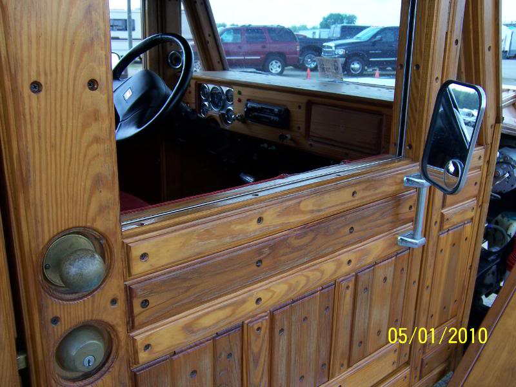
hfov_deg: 55.4
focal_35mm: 33
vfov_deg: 42.9
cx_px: 258
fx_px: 492
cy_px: 194
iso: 80
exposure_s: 1/250
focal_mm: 5.5
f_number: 3.4
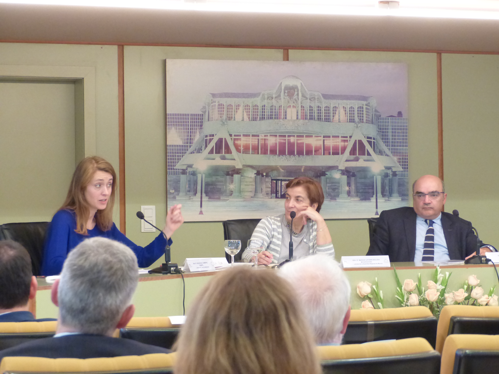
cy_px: 187
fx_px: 1499
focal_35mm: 104
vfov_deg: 14.2
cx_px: 250
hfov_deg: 18.9
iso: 800
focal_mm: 18.7
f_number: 2.8
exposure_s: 1/50
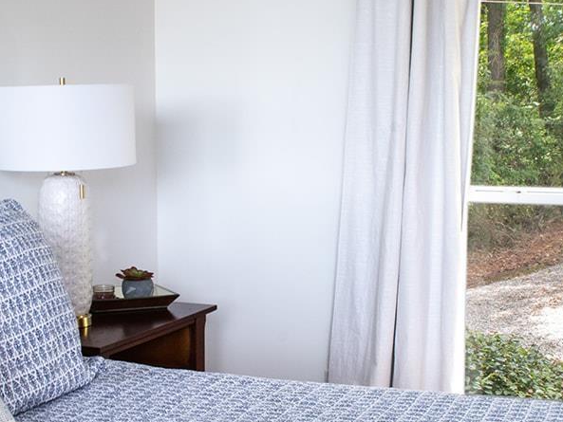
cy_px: 199
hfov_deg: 27.7
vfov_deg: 21.0
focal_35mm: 70
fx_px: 1139
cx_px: 242
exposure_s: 1/6
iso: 200
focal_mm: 18
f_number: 16
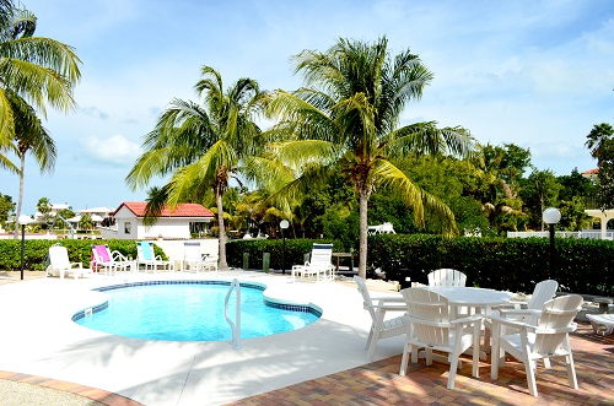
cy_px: 203
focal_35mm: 27
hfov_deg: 67.5
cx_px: 307
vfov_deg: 47.7
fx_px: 459
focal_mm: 18
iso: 200
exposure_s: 1/400
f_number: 11
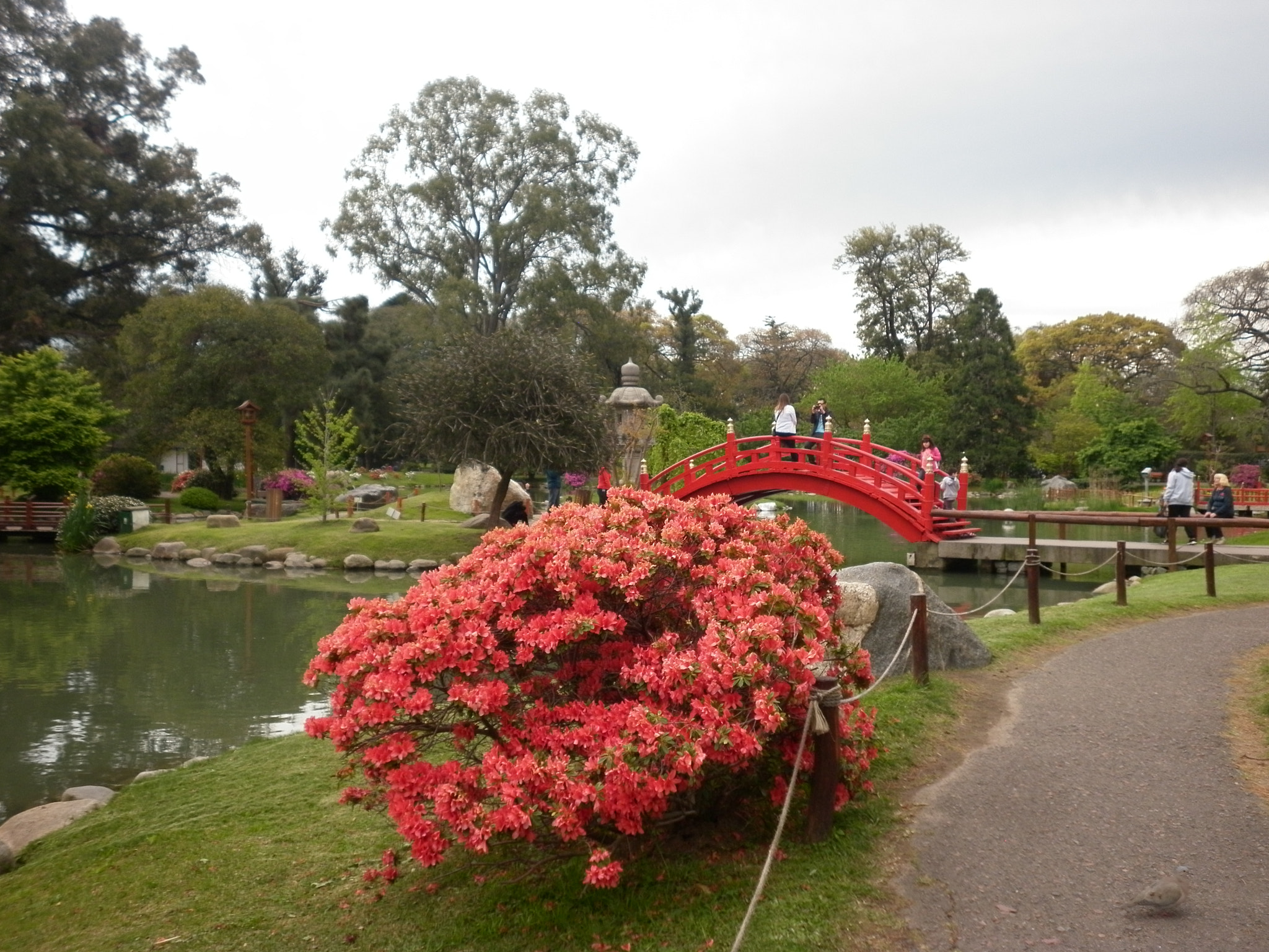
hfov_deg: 47.9
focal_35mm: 39
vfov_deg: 36.8
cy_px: 476
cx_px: 634
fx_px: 1430
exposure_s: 1/50
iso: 80
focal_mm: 7.1
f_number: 3.3
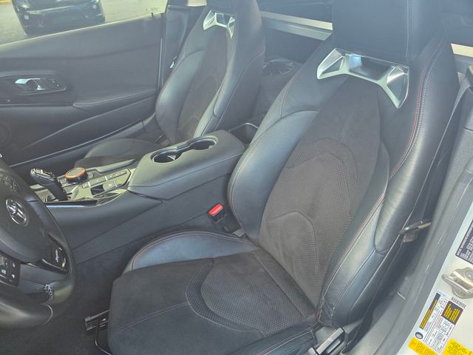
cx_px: 236
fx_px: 314
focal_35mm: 23
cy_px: 178
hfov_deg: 73.9
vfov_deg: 58.9
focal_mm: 6.3
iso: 160
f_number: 1.7
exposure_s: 1/180
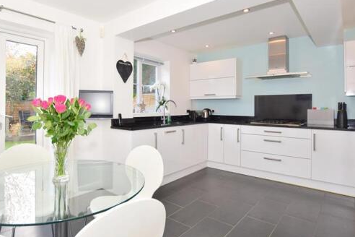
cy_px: 103
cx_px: 145
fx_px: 197
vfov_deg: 61.7
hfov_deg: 83.1
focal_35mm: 20
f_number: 5
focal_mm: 10
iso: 200
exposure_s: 1/60
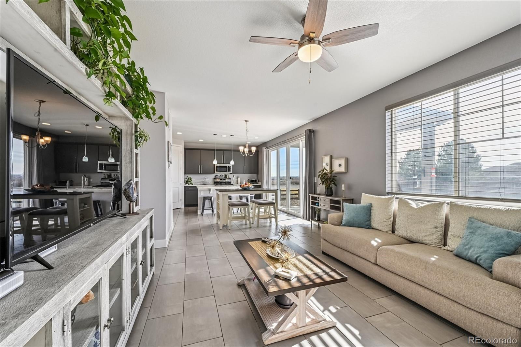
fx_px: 203
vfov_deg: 81.2
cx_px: 260
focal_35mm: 14
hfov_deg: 104.3
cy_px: 174
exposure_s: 1/50
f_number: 10
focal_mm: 14
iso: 400
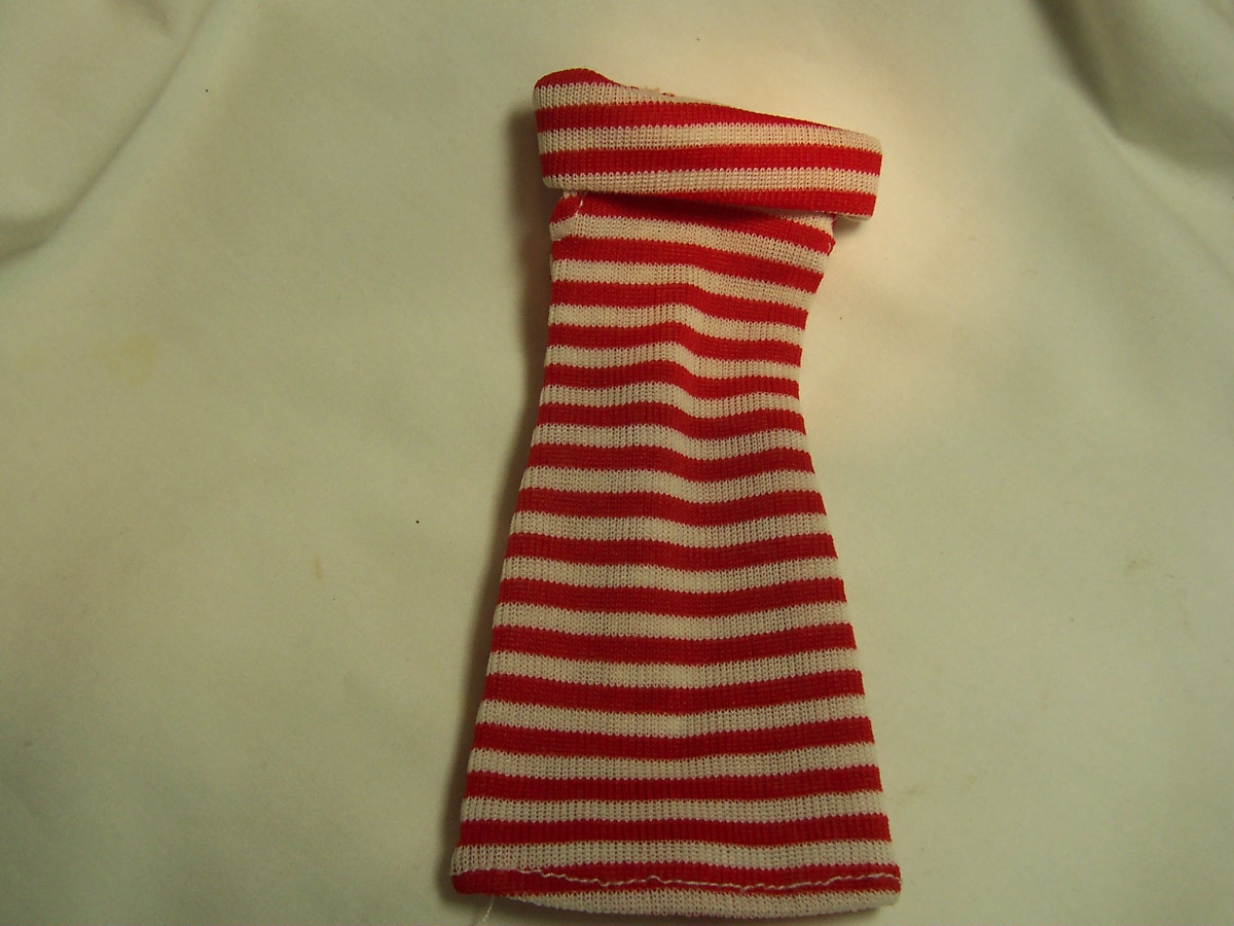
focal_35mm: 37
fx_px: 1319
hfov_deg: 50.1
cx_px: 617
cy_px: 463
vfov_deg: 38.7
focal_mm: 5.6
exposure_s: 1/90
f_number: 2.8
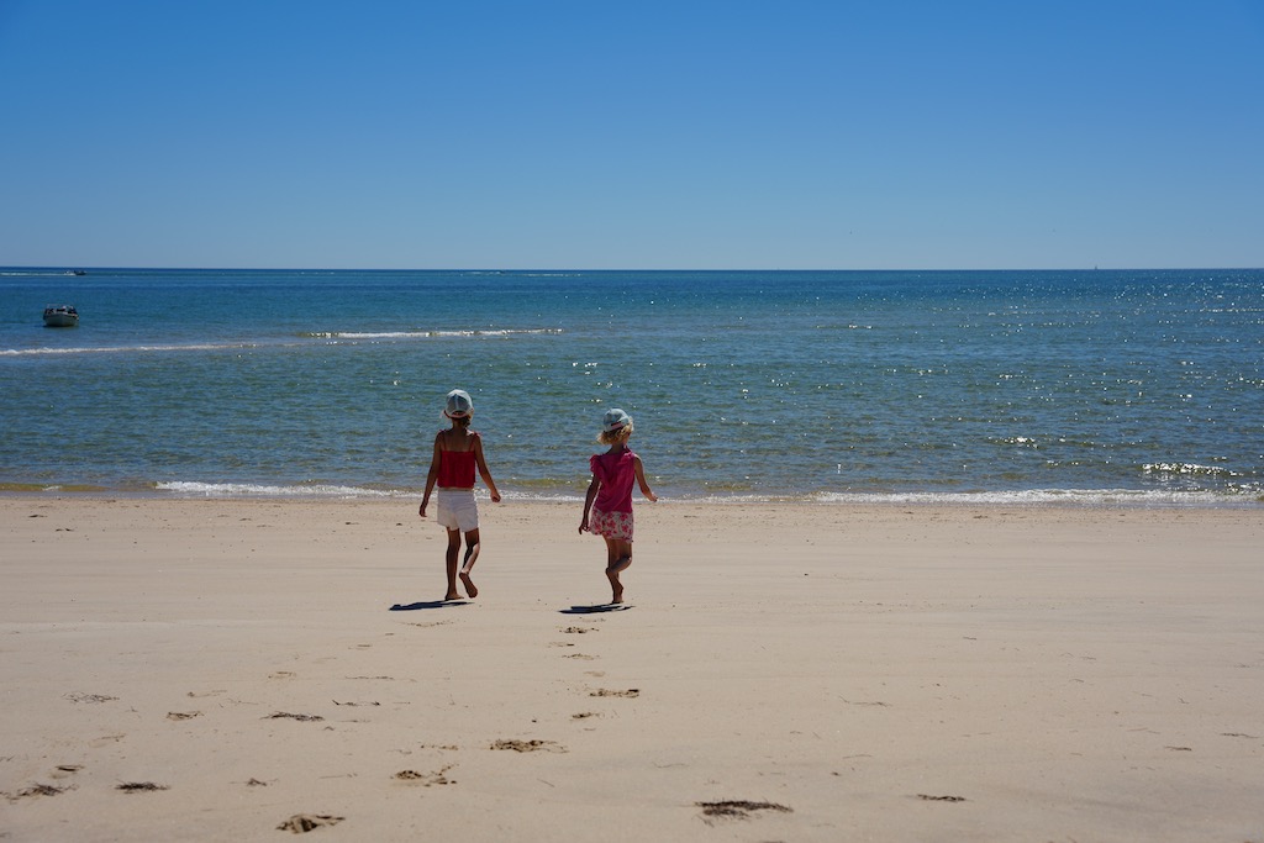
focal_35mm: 48
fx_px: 1685
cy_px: 422
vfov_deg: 28.1
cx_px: 632
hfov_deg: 41.1
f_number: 5
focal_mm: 48
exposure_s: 1/2000
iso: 100
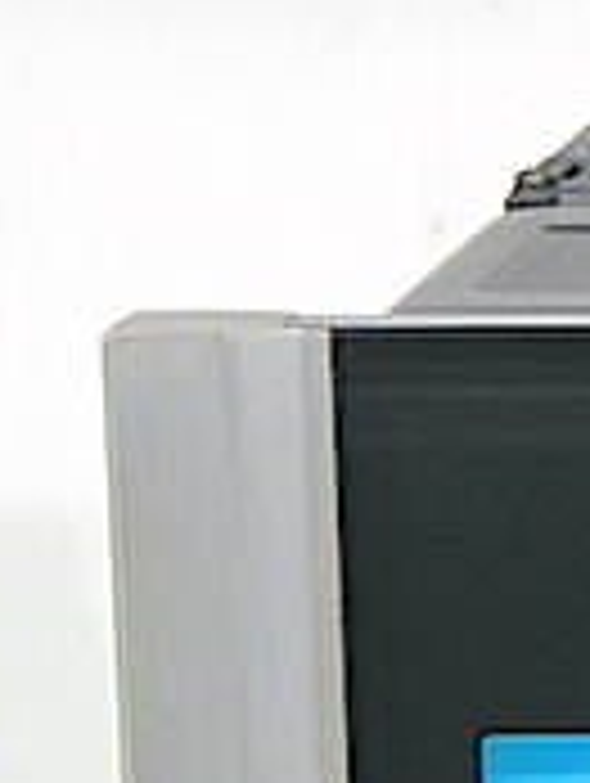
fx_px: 9249
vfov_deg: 4.8
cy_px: 954
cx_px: 1905
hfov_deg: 3.5
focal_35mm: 408
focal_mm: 13.2
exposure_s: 1/2.5
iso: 100
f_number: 4.6
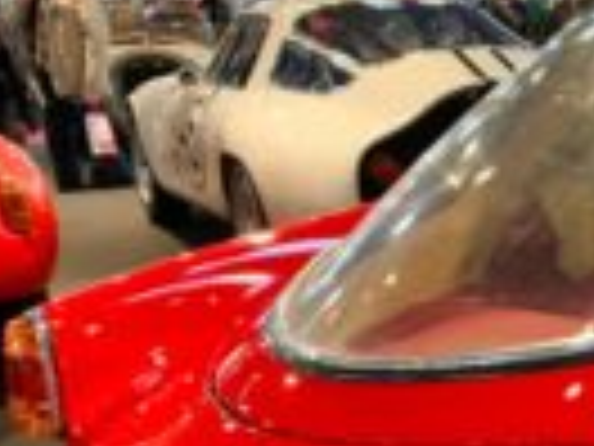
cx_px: 796
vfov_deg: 19.8
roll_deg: +0.5
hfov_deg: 23.7
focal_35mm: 71
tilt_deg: -20.7
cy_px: 487
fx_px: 1218
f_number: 1.8
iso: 400
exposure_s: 1/33
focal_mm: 4.25
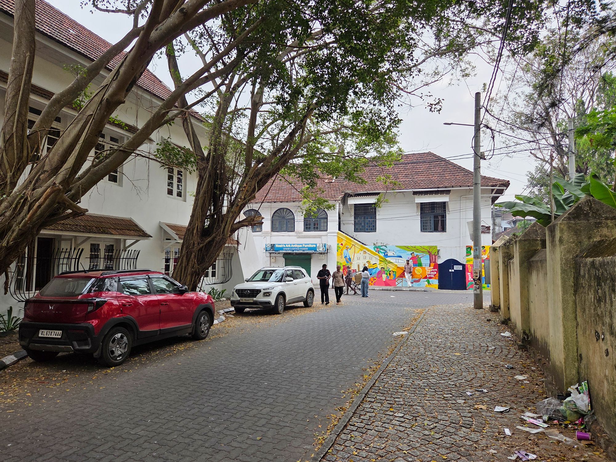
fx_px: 409
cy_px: 231
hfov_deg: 73.9
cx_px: 308
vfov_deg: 58.9
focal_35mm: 23
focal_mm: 5.4
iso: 80
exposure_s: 1/1869
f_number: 1.8
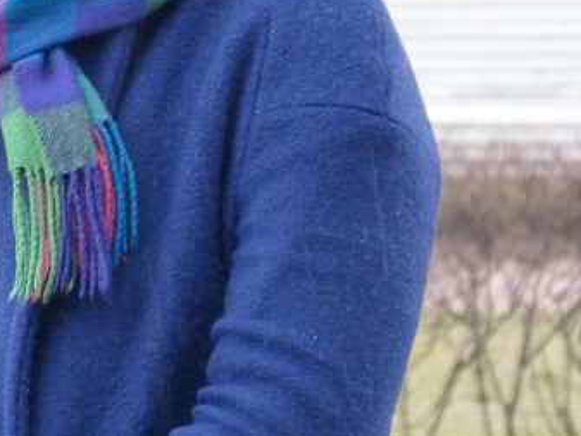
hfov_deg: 3.3
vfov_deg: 2.5
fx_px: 10175
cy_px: -26
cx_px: 98
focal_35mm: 606
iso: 320
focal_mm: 51.1
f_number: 4
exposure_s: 1/80
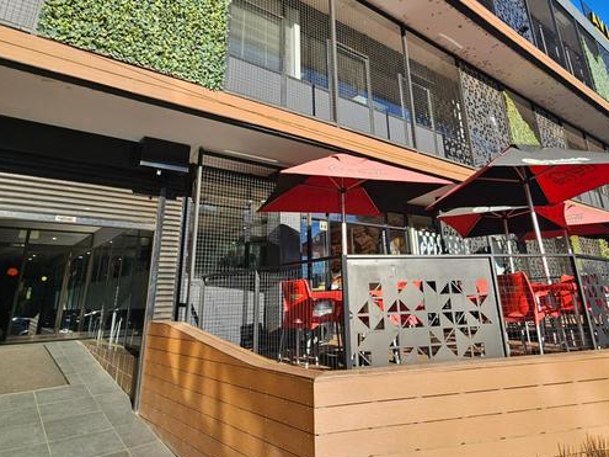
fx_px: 369
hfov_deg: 78.9
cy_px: 153
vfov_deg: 61.9
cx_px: 328
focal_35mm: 21
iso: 50
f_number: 2.2
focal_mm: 2.2
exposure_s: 1/878
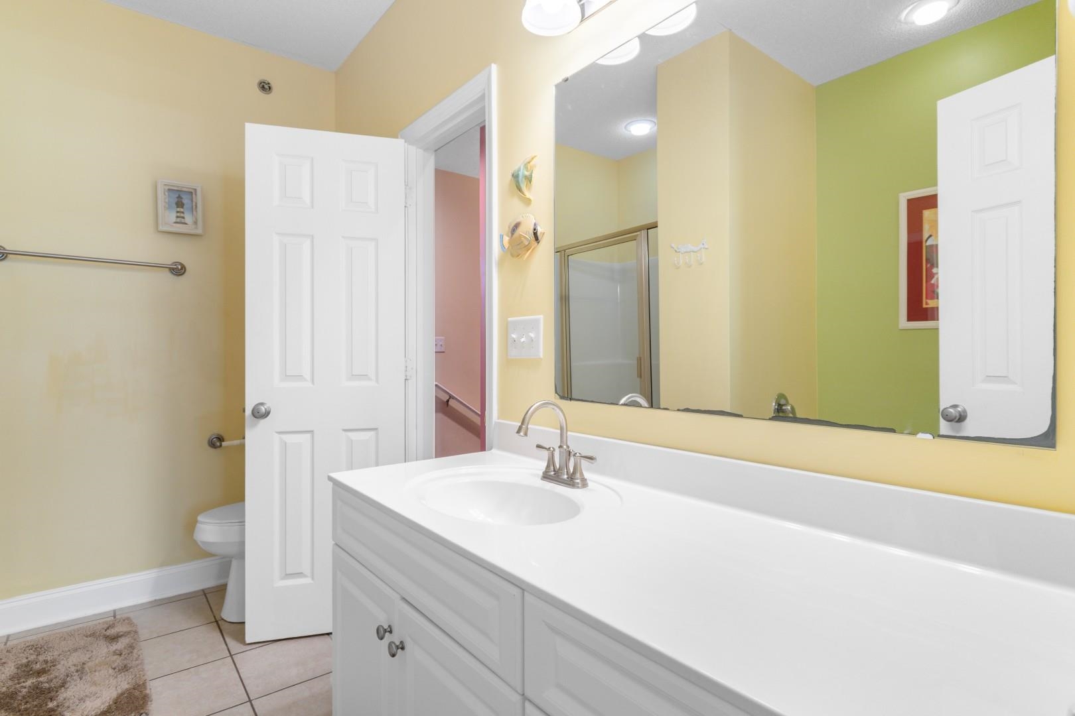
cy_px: 358
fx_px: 537
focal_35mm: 18
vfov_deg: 67.4
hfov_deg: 90.0
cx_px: 538
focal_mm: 12
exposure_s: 1/8
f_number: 4.8
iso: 100
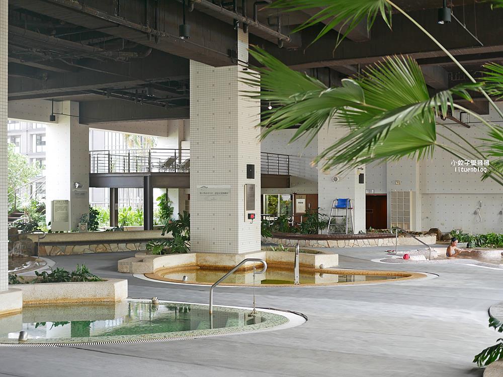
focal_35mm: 50
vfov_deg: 29.1
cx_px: 252
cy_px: 188
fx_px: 727
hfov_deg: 38.2
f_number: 1.8
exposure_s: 1/160
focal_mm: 25
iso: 200
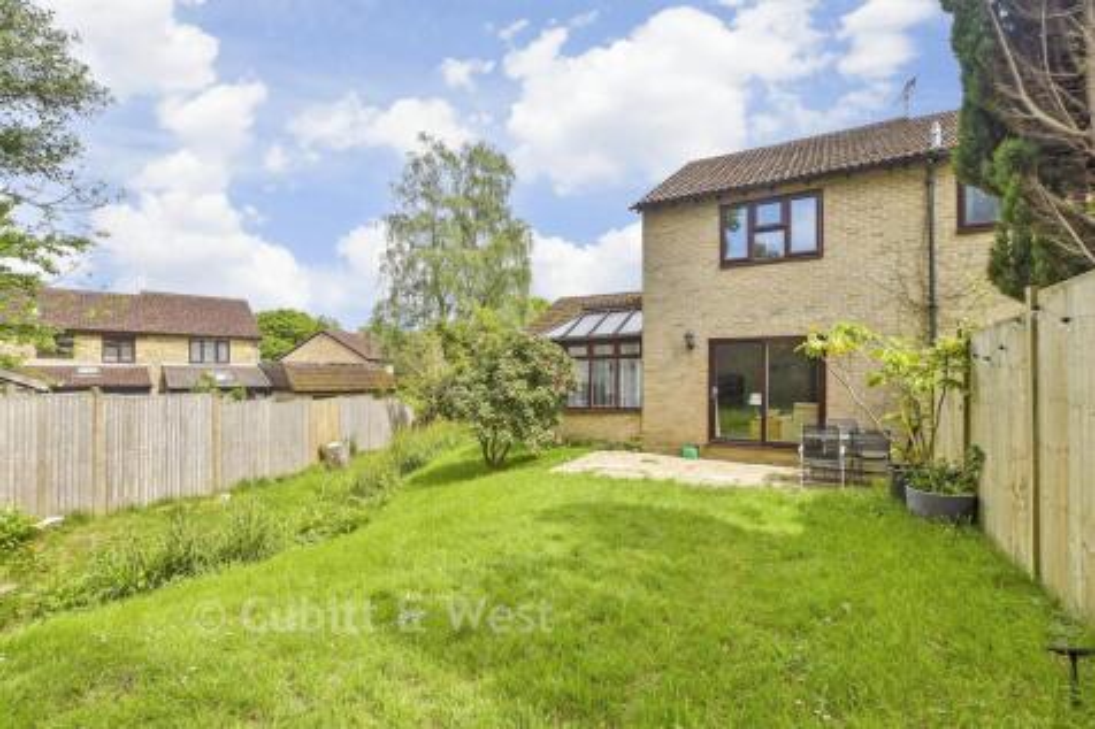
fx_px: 456
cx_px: 548
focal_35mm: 15
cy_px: 364
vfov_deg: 77.3
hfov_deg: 100.4
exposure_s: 1/200
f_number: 8
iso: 160
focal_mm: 10
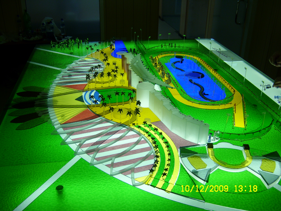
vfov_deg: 40.7
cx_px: 140
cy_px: 106
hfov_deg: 52.6
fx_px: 284
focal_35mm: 35
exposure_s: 1/71
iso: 50
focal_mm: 5.8
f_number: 2.8
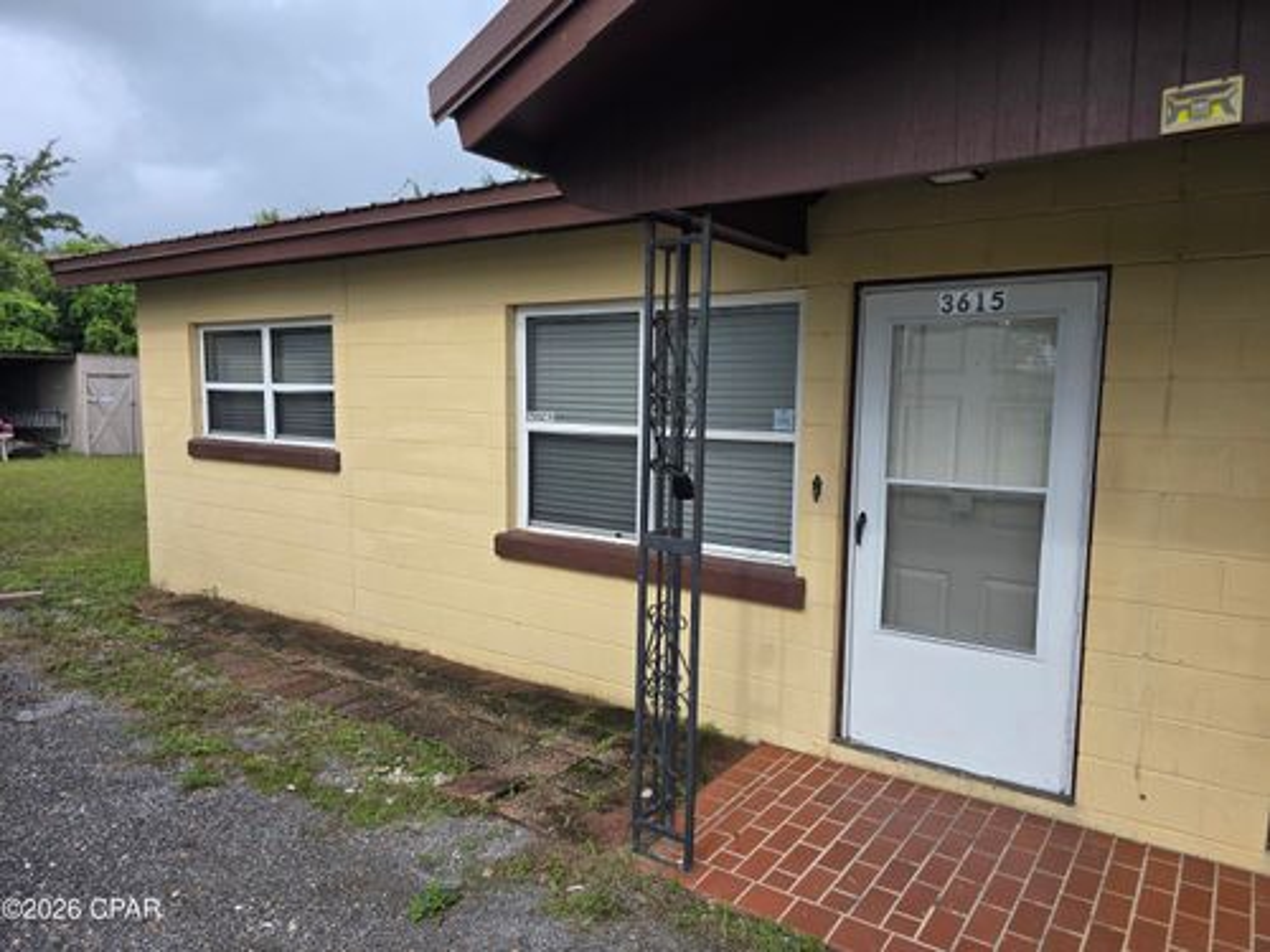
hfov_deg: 73.9
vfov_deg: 58.9
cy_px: 476
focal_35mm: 23
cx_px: 635
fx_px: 844
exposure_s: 1/371
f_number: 1.7
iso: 12
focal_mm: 6.3
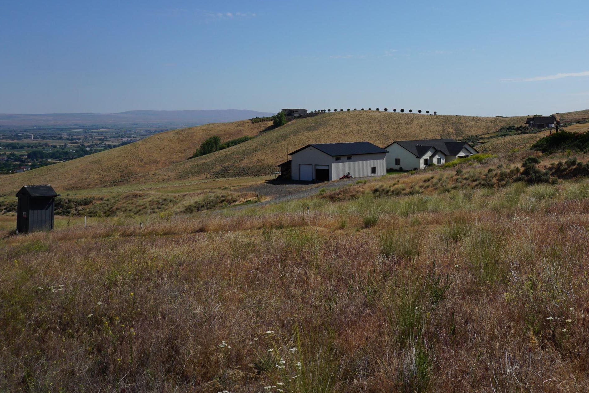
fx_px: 638
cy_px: 90
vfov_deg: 33.4
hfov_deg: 47.9
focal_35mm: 39
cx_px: 431
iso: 100
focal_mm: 16
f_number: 11
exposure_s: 1/320
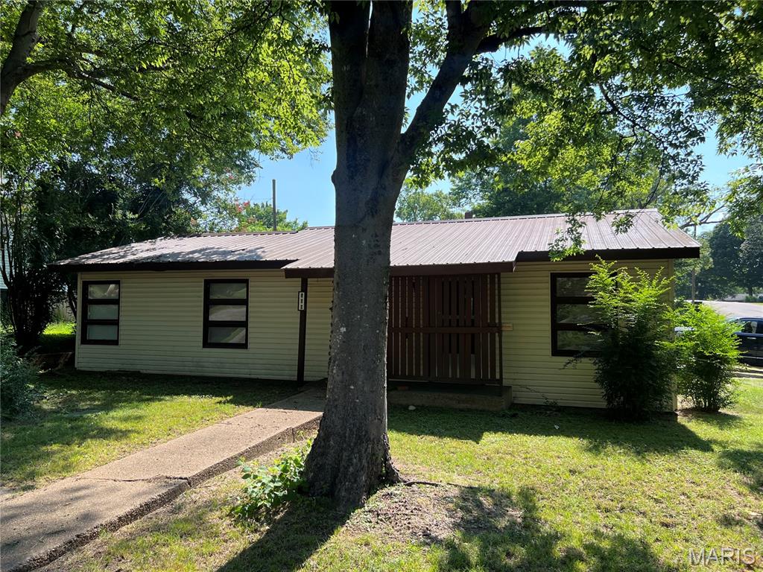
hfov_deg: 67.3
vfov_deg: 53.1
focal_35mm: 26
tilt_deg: +1.2
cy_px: 286
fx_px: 573
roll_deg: -0.9
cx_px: 382
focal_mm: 5.7
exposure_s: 1/1344
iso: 50
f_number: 1.5
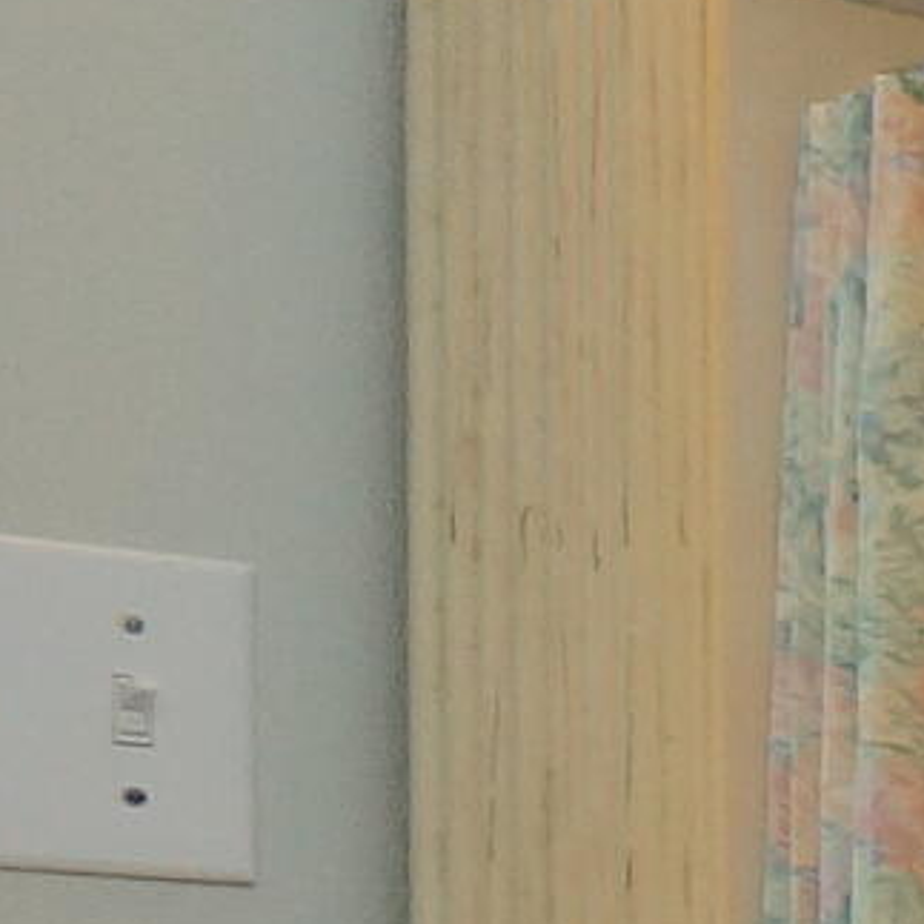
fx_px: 4288
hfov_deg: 6.9
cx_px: 4265
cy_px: 1366
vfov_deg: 11.8
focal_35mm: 142
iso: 800
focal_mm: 12
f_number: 4
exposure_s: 1/60
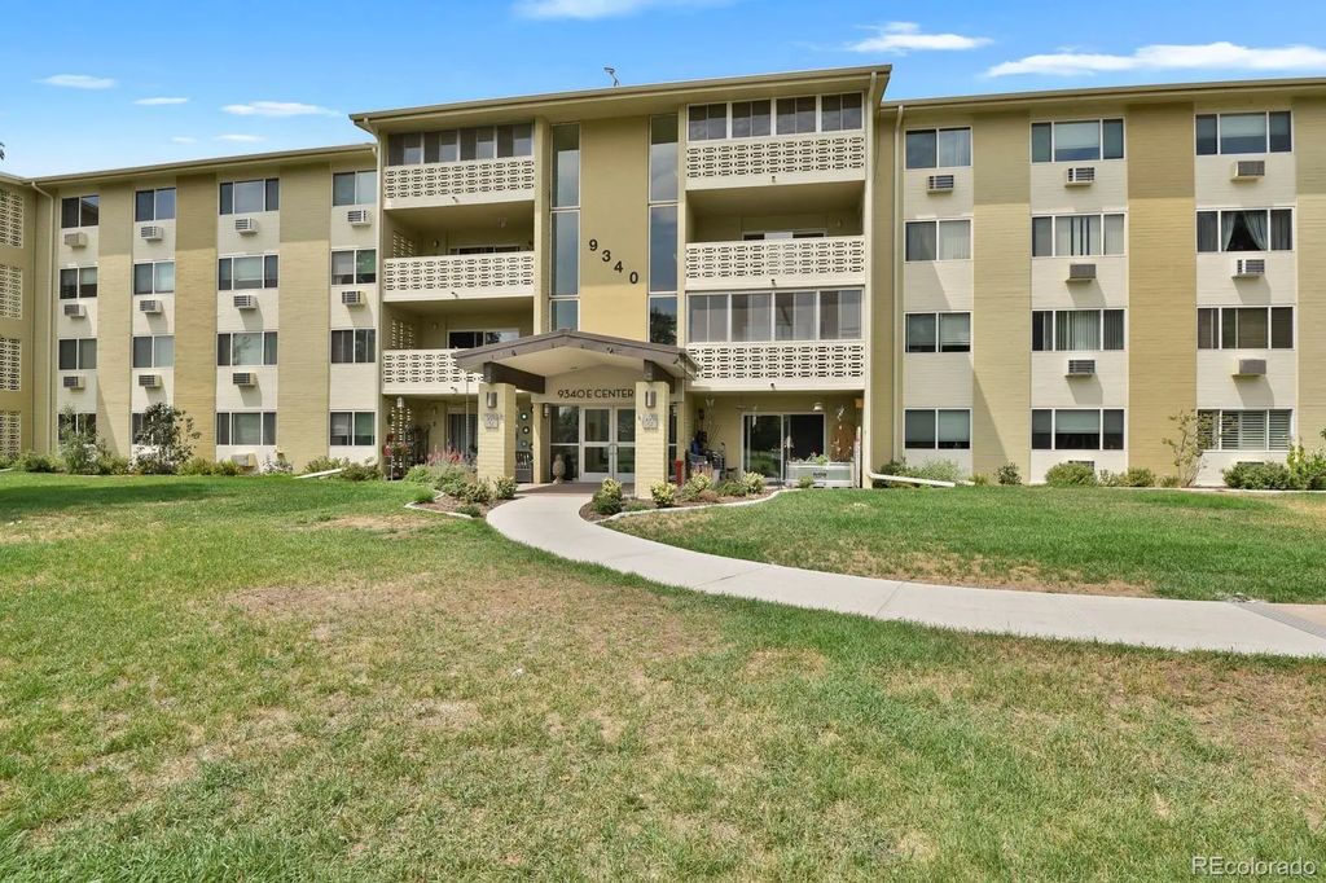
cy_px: 442
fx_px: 626
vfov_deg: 70.4
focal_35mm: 17
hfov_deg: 93.3
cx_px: 663
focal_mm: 17
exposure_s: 1/160
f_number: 8
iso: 250
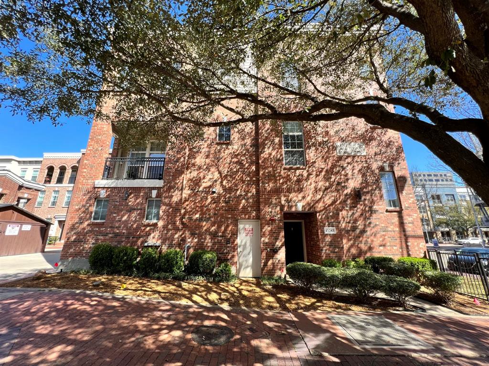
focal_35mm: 13
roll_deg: +0.0
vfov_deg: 89.9
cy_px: 183
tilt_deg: +17.0
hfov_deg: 106.2
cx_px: 244
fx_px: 184
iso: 32
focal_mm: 1.57
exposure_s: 1/290
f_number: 1.8
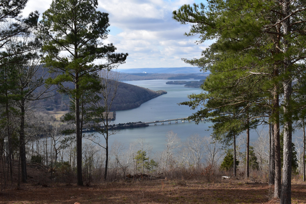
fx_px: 395
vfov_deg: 28.9
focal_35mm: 46
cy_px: 102
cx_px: 153
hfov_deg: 42.3
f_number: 11
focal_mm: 31
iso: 400
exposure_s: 1/400
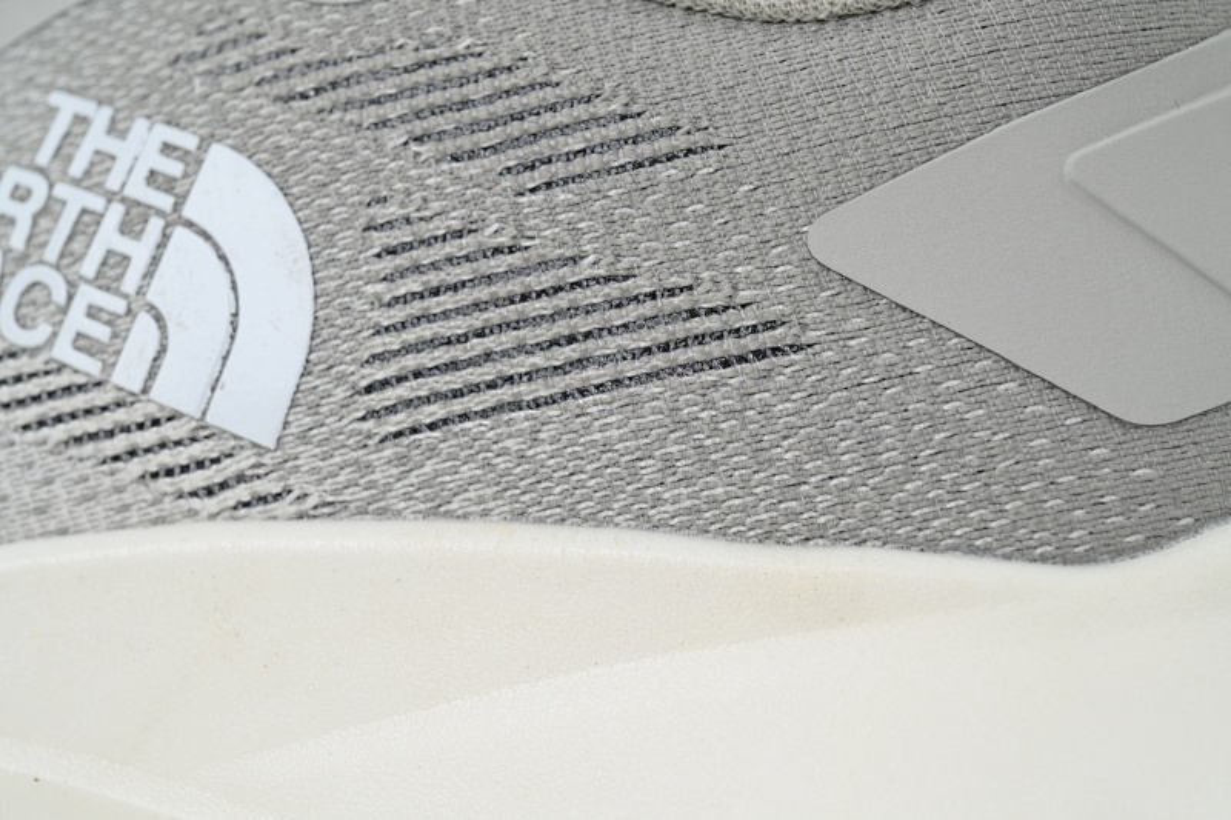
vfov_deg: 13.4
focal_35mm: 102
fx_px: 3487
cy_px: 410
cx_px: 616
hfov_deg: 20.0
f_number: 11
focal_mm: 102
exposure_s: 1/100
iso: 400
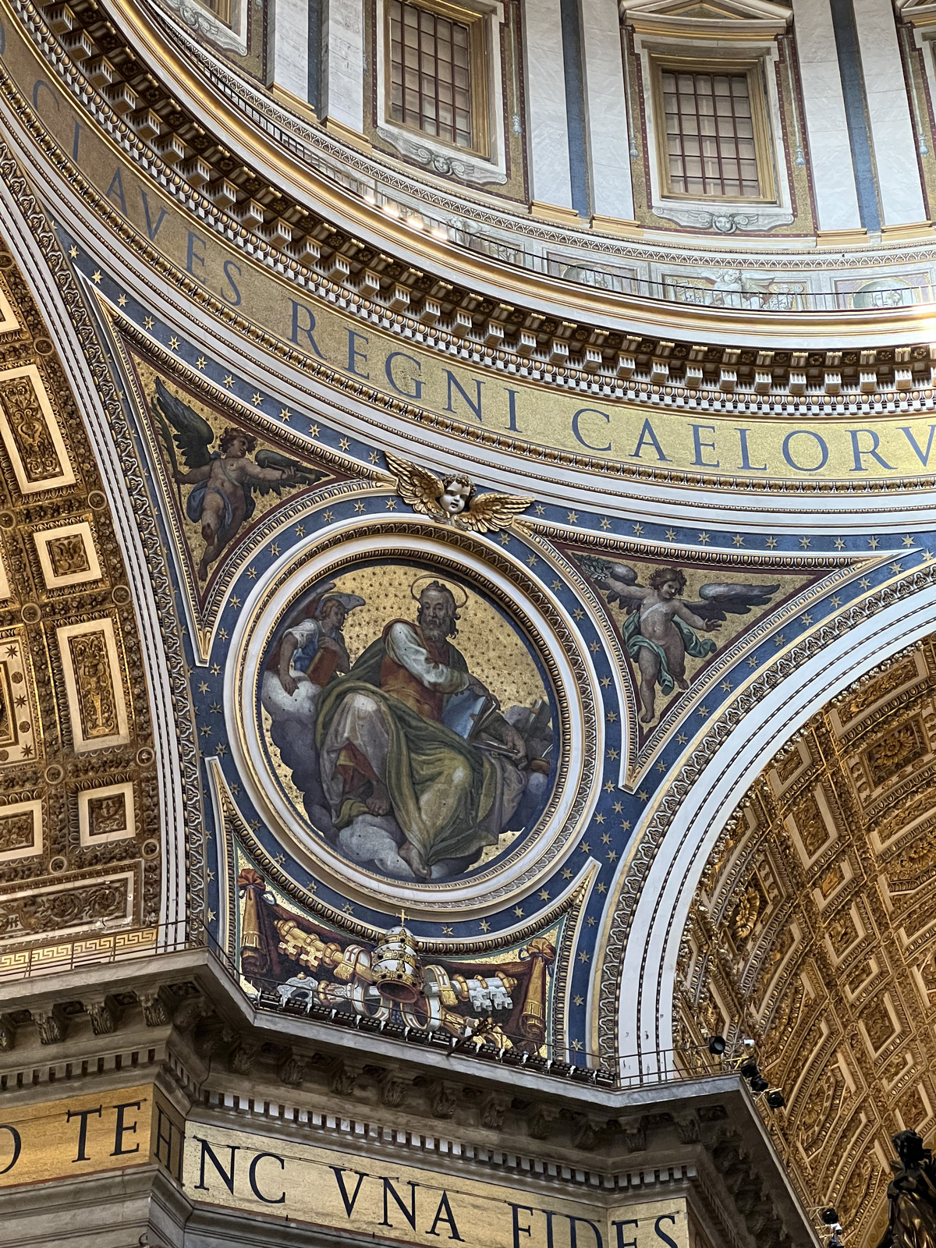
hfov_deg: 19.1
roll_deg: +1.9
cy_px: 624
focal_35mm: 77
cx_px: 468
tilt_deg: +37.6
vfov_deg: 25.3
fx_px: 2776
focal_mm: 9
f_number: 2.8
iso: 500
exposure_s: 1/50
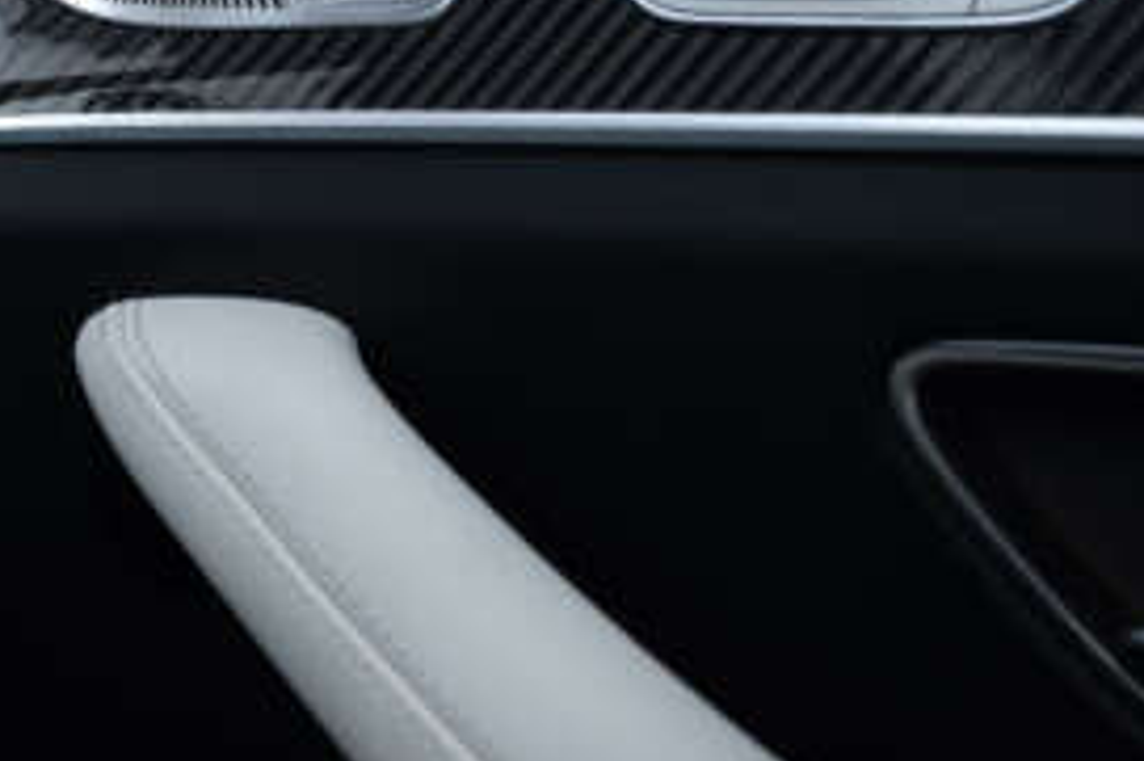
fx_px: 3176
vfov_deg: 12.9
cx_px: -412
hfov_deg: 18.7
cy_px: -418
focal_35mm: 100
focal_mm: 32
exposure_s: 1/200
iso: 100
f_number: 5
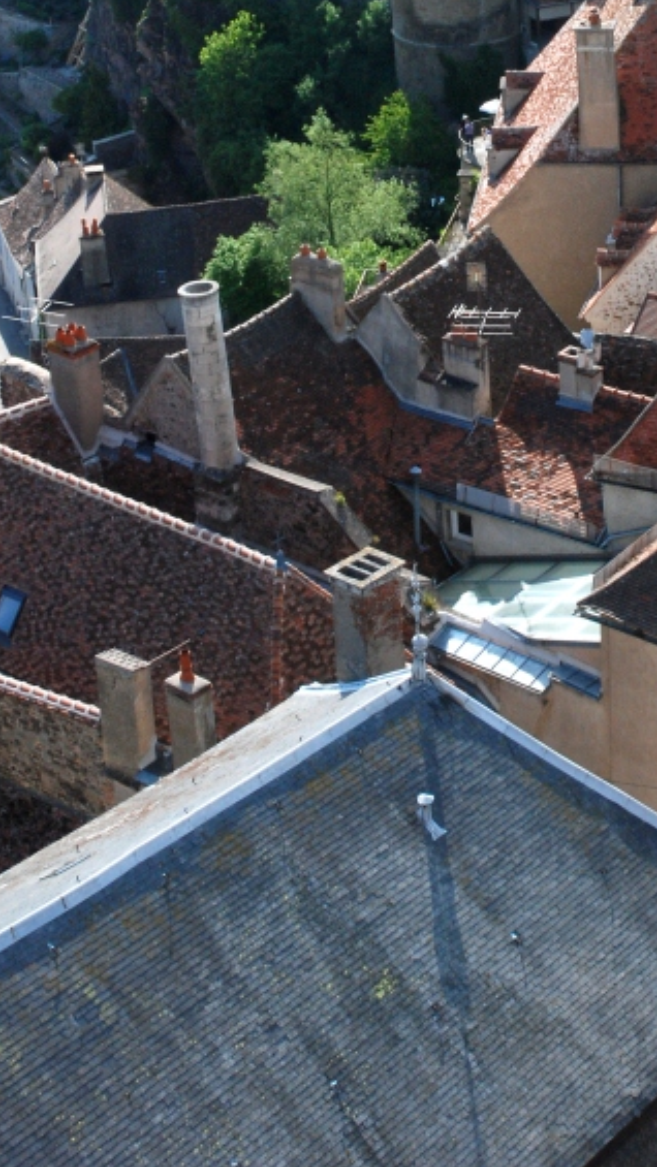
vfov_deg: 26.7
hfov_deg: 15.6
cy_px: 138
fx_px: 2382
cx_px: 549
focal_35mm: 77
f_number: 16
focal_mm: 27
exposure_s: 1/160
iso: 400
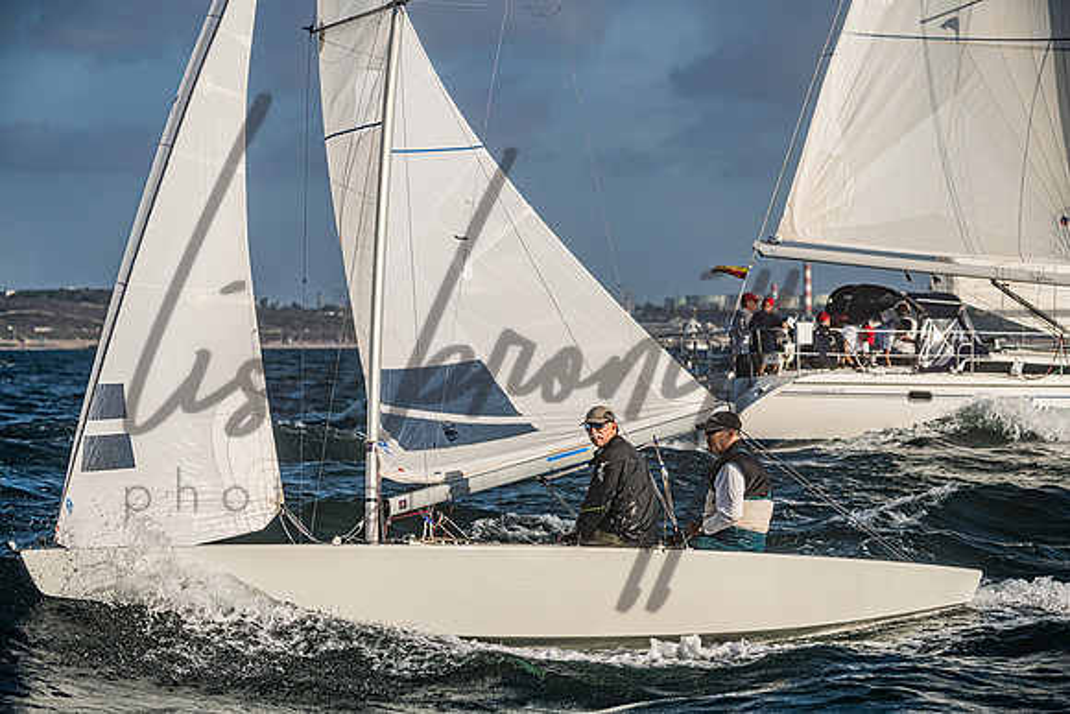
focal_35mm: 155
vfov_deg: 8.9
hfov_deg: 13.2
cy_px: 357
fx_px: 4608
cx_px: 535
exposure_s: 1/5000
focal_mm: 155
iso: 400
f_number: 6.3
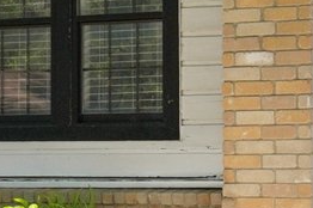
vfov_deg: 6.0
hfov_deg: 8.8
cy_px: 112
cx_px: 483
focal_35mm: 227
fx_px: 1971
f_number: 8
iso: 200
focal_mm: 29
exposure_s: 1/500
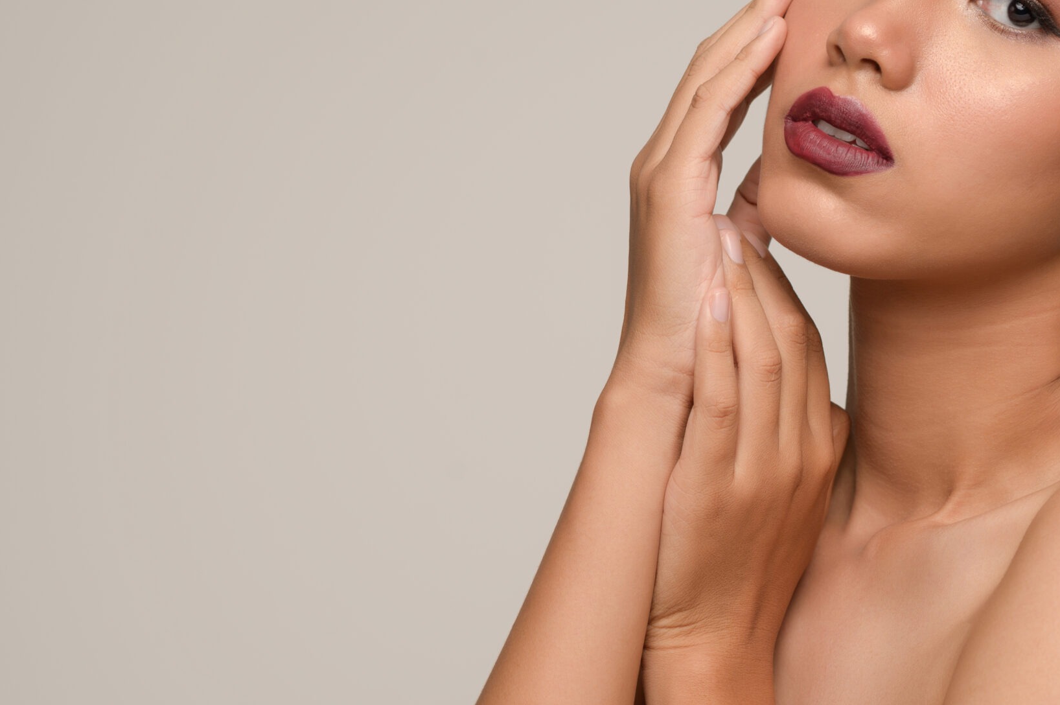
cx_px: 756
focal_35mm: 133
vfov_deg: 10.3
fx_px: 3913
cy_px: 210
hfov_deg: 15.4
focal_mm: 85
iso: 100
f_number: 11
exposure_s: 1/200
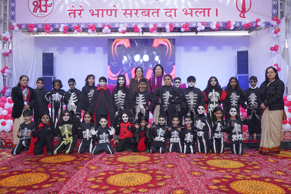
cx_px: 146
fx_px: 242
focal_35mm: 30
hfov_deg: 61.9
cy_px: 97
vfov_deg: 43.6
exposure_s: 1/200
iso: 2000
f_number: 4.5
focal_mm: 30
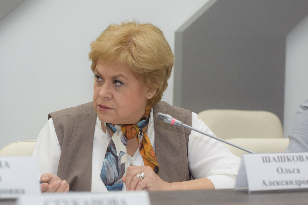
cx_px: 154
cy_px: 102
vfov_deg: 9.6
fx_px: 1219
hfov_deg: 14.4
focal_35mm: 142
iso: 800
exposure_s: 1/125
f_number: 5.6
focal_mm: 95
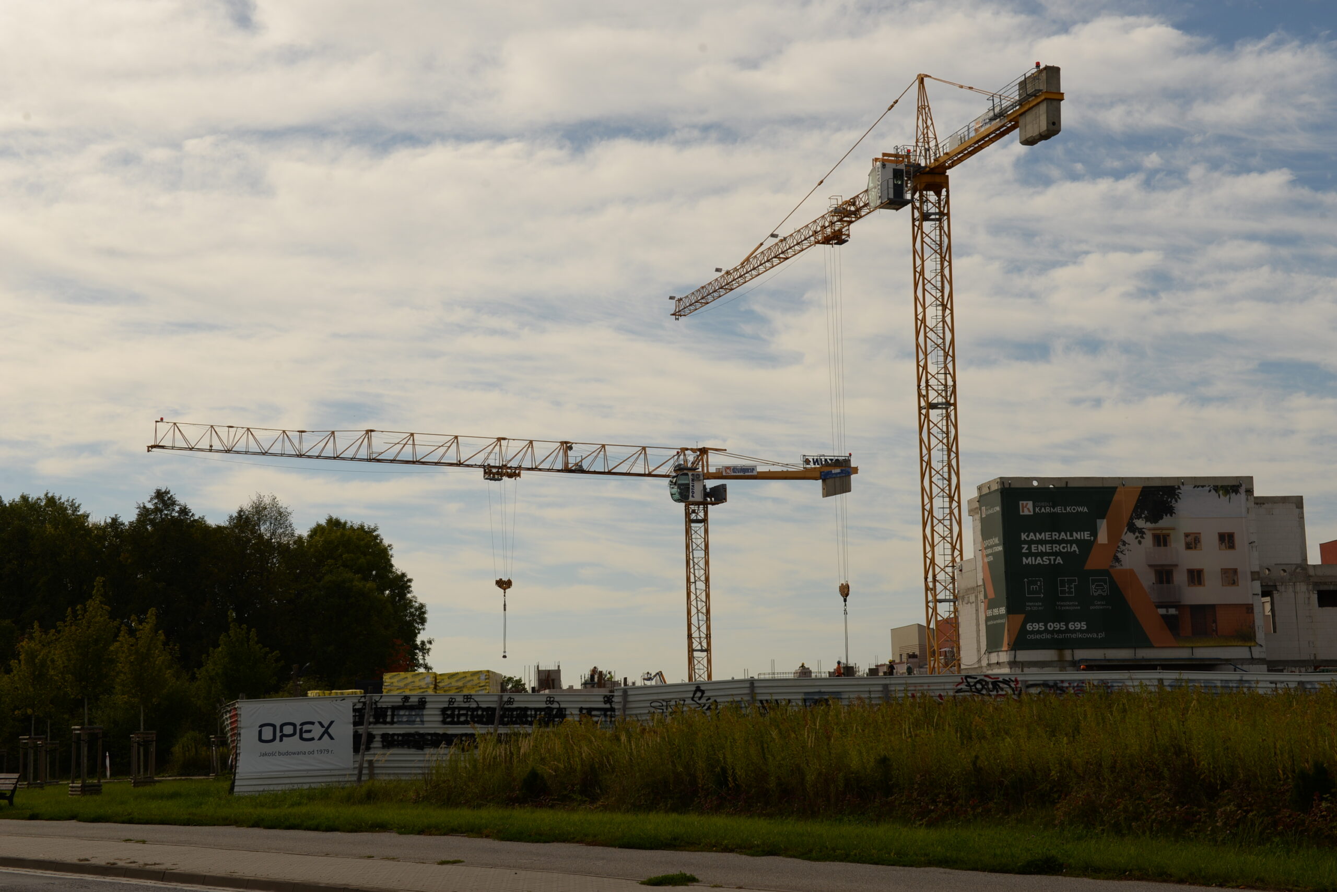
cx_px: 668
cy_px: 446
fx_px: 1932
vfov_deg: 26.0
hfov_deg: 38.2
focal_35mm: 52
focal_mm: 52
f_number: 10
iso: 100
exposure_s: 1/320
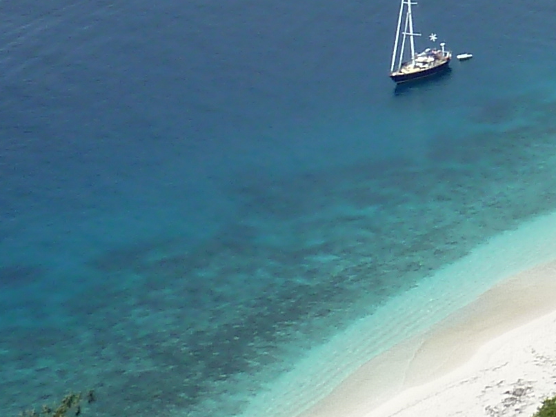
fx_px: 1992
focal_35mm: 124
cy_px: -33
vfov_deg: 11.8
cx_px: 1013
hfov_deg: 14.0
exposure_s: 1/400
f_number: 5
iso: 80
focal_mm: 4.1
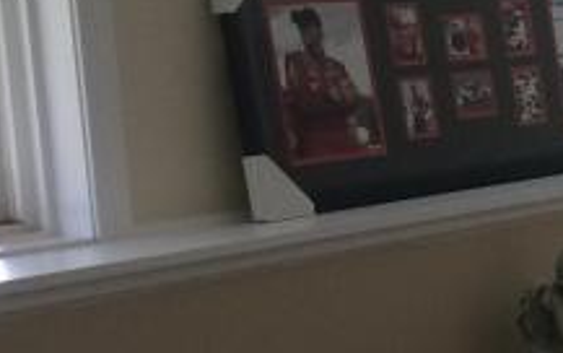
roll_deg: +1.5
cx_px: 1009
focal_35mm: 145
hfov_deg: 13.1
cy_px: 314
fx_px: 2227
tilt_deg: -12.1
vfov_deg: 9.0
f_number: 2.2
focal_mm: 4.15
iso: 40
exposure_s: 1/30
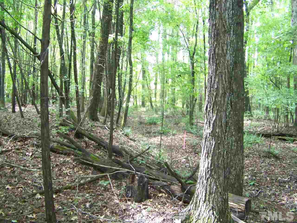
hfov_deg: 51.4
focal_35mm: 36
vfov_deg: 39.7
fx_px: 309
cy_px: 112
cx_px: 148
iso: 400
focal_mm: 5.85
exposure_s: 1/30
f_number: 2.8
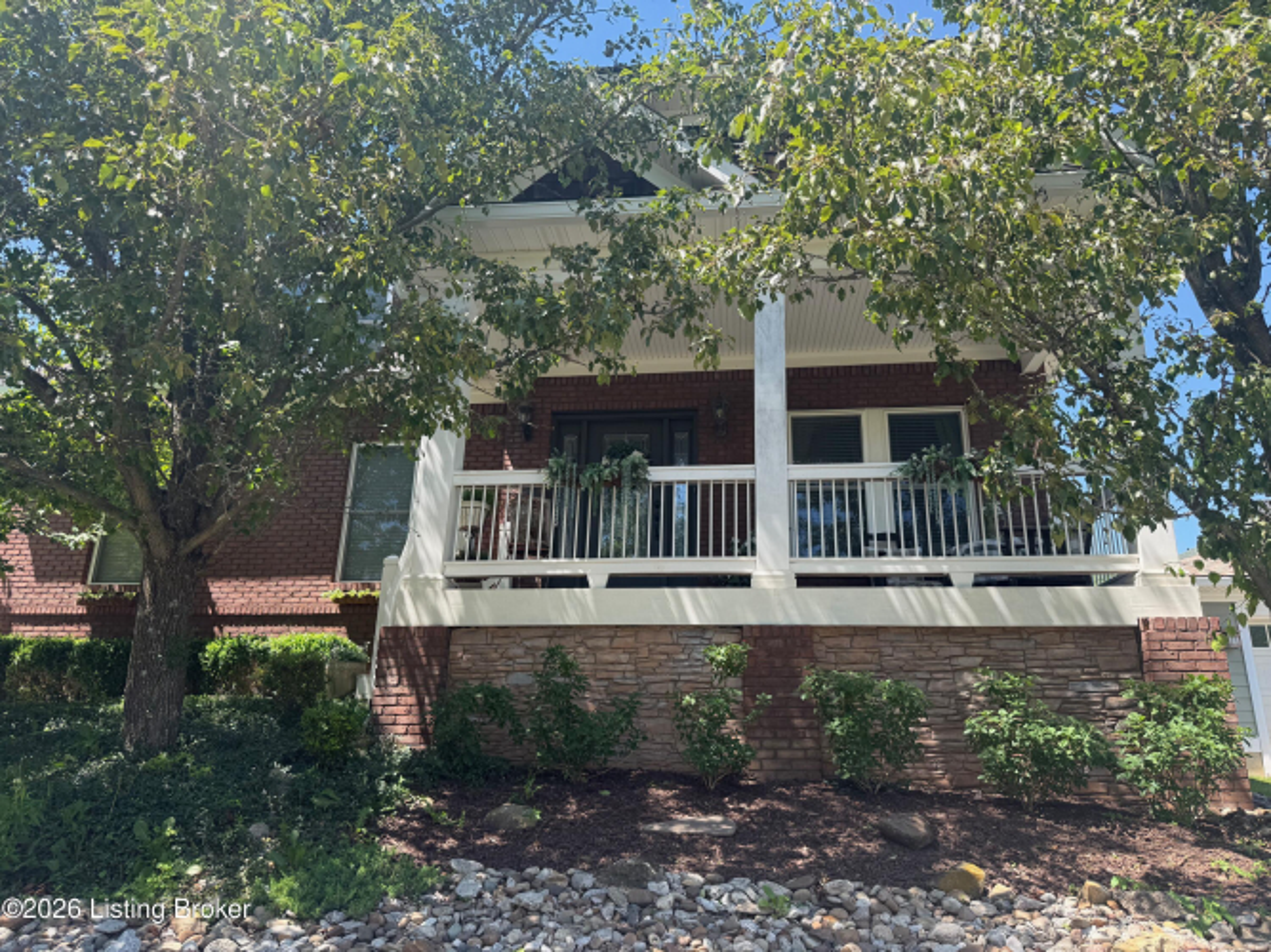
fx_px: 881
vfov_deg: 56.8
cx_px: 636
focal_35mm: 24
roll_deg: -1.7
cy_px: 476
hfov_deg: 71.6
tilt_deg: +18.6
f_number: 1.78
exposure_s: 1/840
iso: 80
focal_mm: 6.76
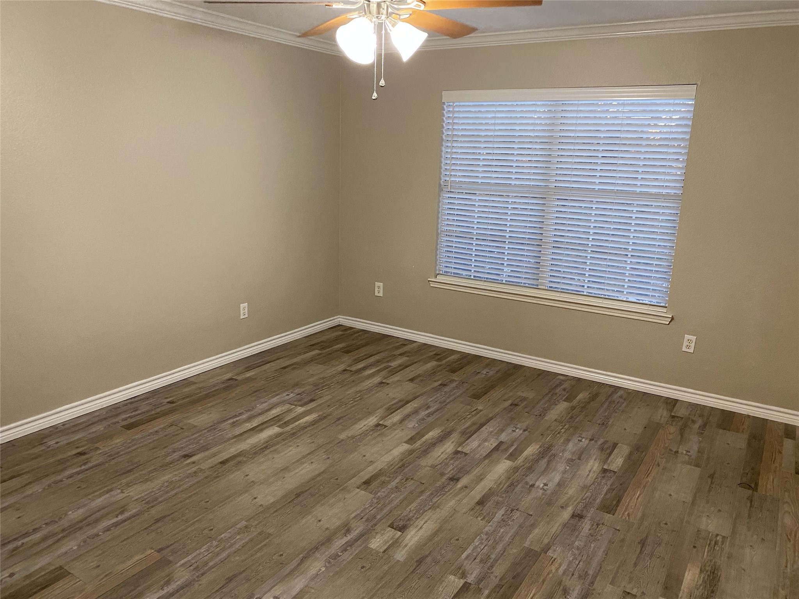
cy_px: 300
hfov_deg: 67.3
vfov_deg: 53.1
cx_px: 400
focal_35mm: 26
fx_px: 600
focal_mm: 4.25
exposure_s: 1/60
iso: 400
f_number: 1.8
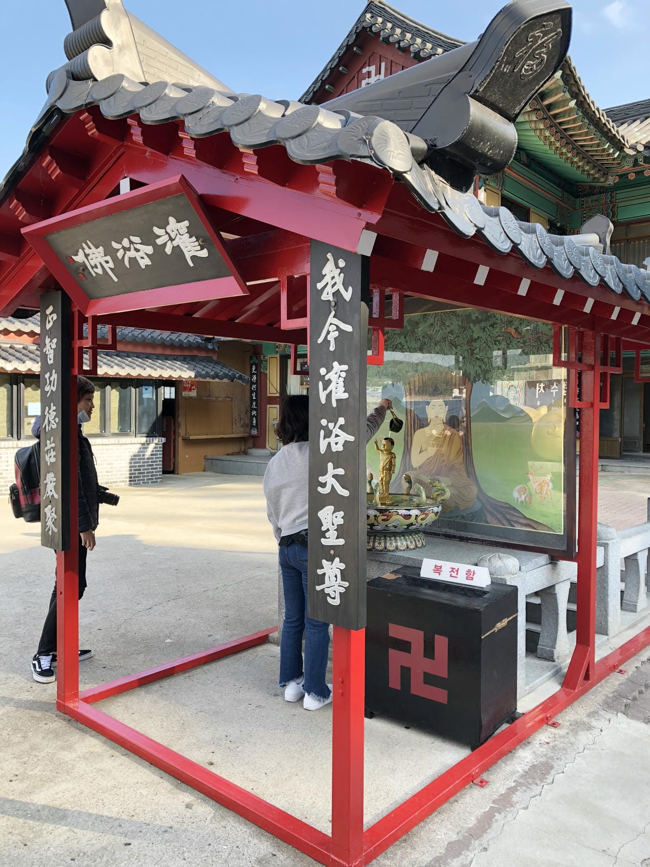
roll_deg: -0.6
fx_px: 701
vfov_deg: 63.4
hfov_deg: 49.7
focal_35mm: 28
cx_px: 325
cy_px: 434
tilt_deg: -3.4
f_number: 1.8
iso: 20
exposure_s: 1/179
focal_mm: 3.99
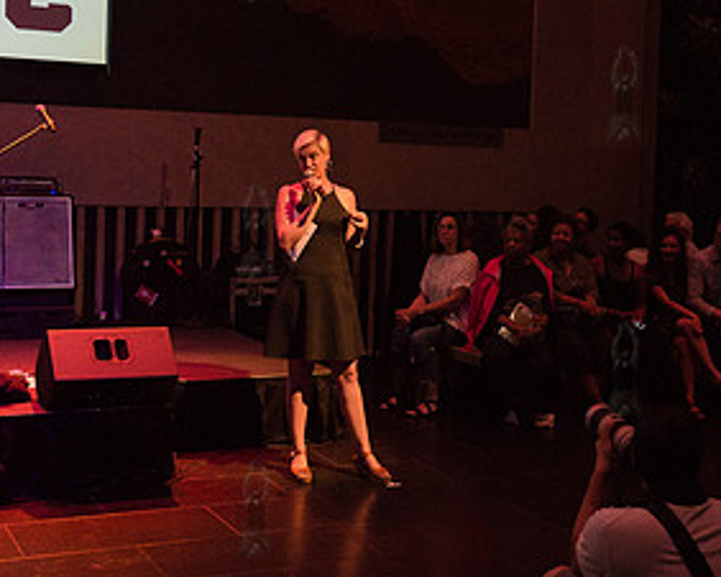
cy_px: 194
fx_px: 1174
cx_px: 332
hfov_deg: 34.1
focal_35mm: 55
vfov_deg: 27.5
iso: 3200
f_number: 2.8
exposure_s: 1/500
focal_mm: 24
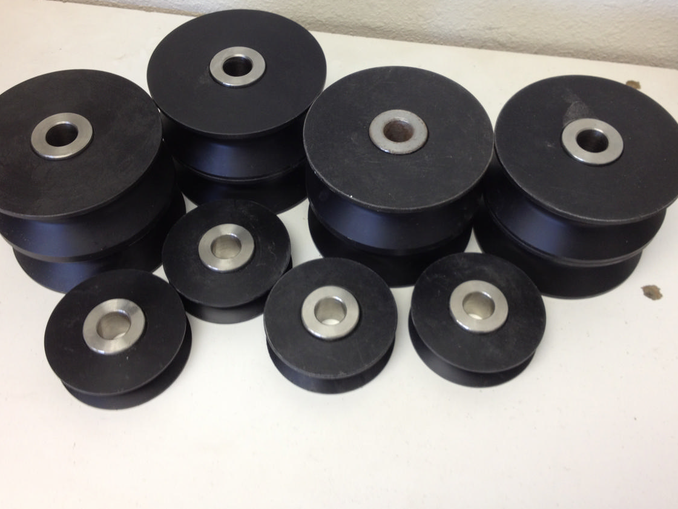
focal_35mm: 40
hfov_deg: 46.8
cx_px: 348
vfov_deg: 35.9
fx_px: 783
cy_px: 222
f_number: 2.4
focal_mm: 4.28
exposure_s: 1/30
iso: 64
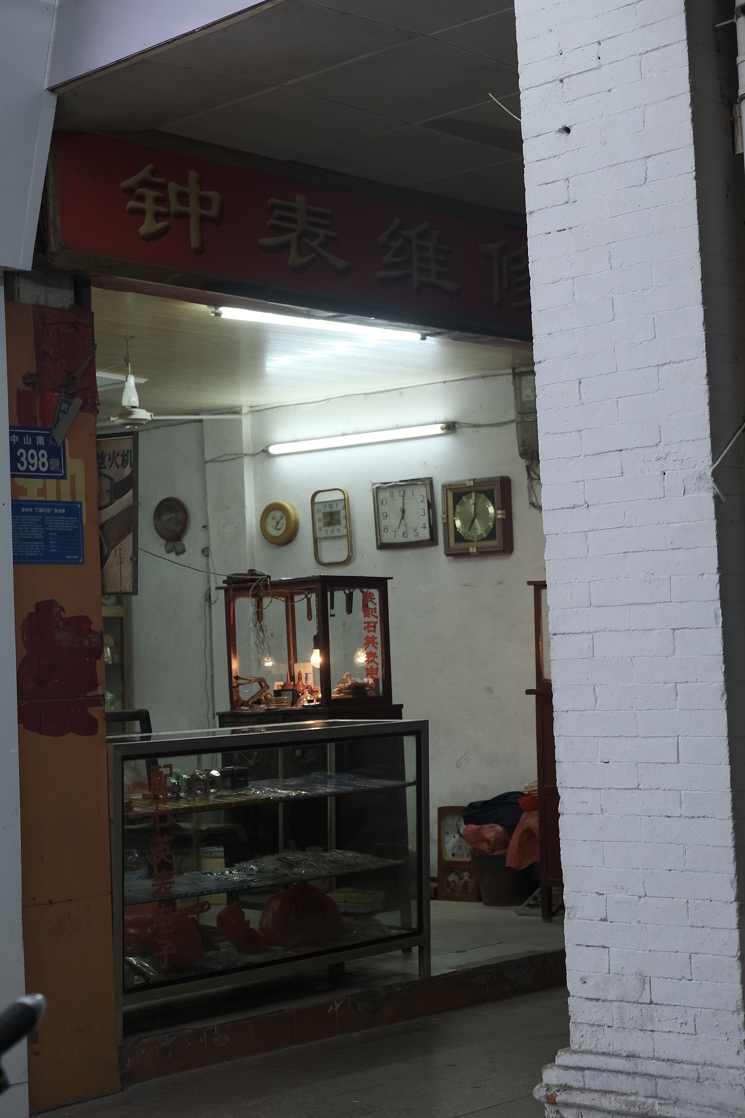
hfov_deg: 23.0
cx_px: 372
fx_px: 1831
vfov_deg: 33.9
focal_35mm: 59
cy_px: 559
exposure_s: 1/125
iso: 1600
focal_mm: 39
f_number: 4
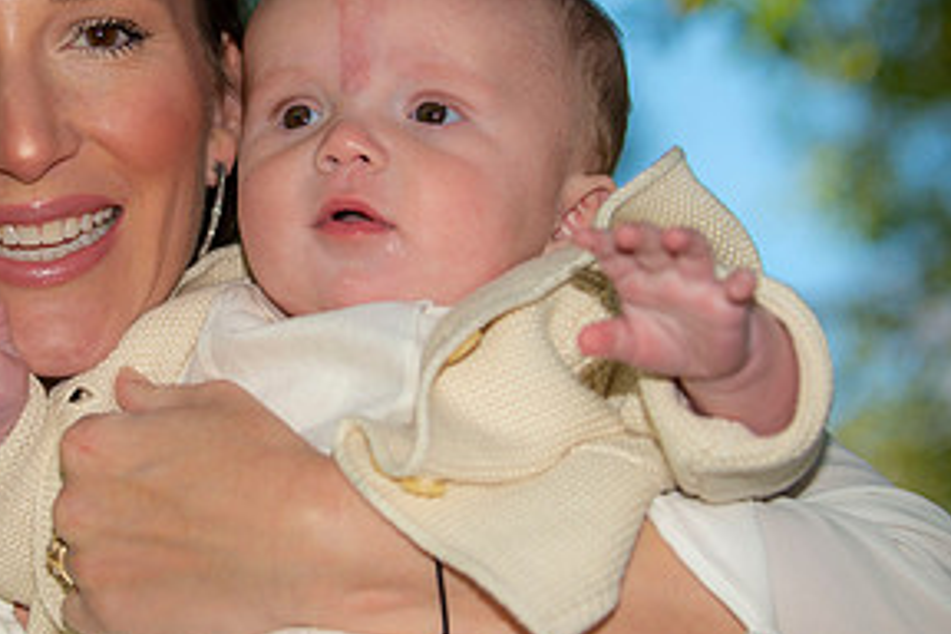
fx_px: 3724
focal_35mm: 141
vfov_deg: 9.7
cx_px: 297
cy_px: 238
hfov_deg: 14.5
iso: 100
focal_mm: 70
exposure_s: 1/320
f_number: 4
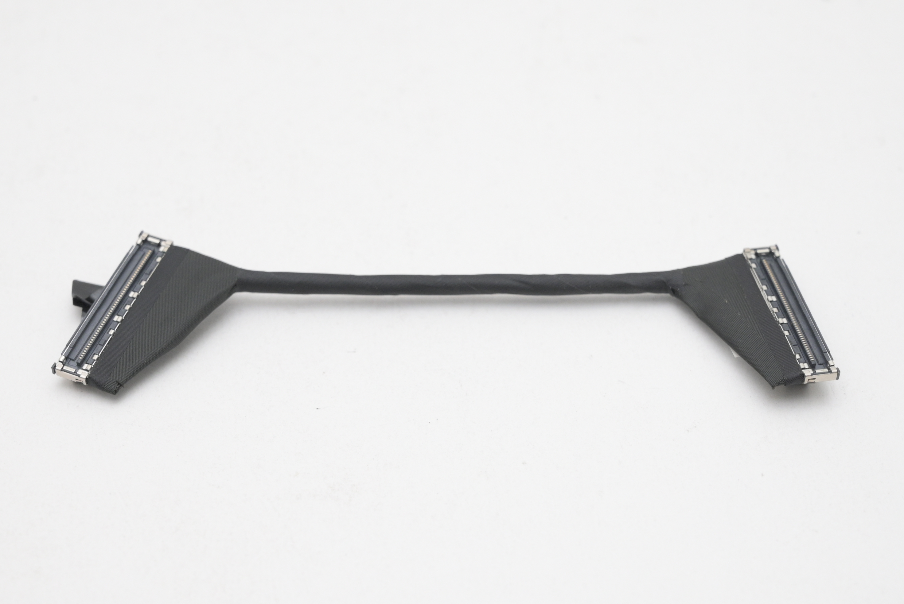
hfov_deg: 19.4
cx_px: 452
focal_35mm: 105
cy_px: 302
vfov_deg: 13.1
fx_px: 2639
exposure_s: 1/200
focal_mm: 70
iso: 1600
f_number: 7.1
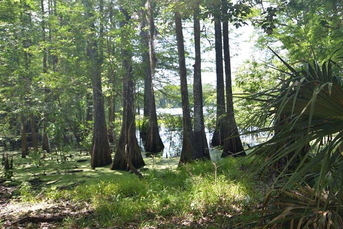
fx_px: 295
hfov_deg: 59.5
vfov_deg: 42.3
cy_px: 112
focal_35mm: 31
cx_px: 215
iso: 200
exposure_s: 1/500
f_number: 2.8
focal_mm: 16
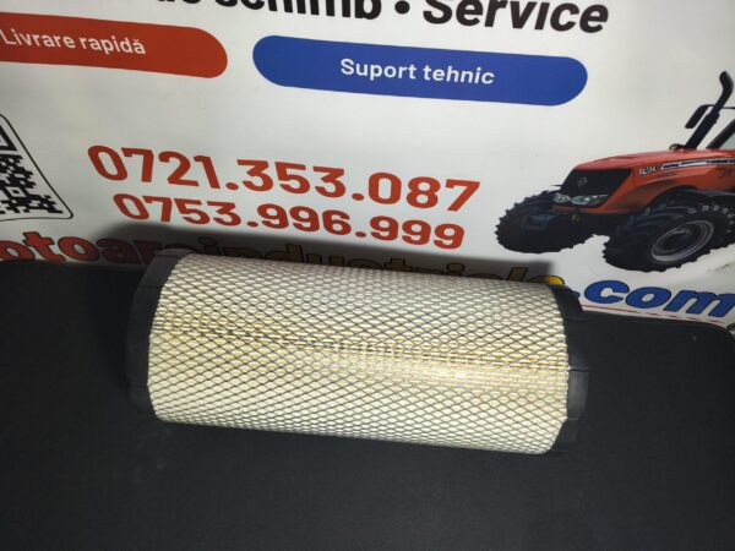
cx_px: 368
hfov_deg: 67.3
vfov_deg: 53.1
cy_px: 276
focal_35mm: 26
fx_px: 552
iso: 131
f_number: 1.8
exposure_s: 1/99.9
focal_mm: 4.81
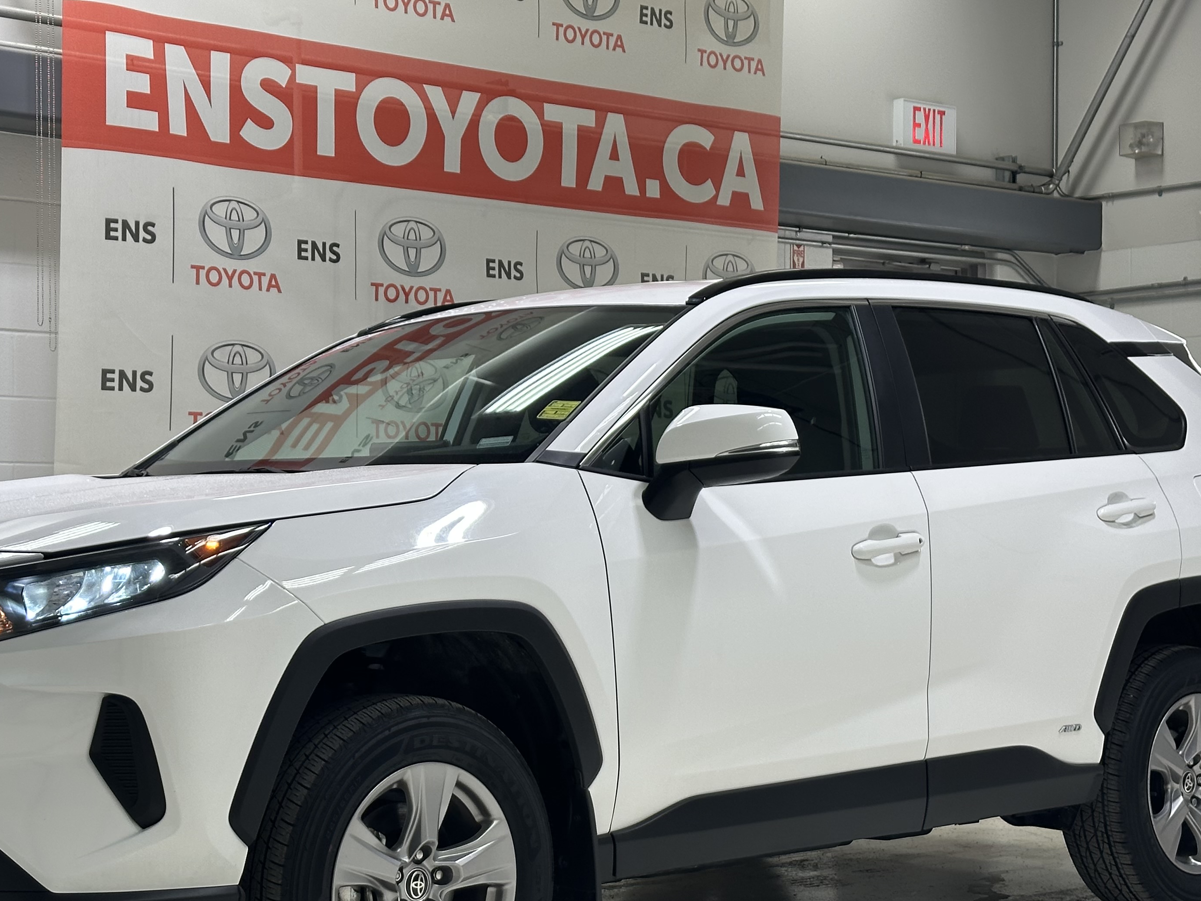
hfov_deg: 27.7
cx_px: 463
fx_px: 2429
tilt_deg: +0.1
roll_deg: -0.1
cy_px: 532
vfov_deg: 21.0
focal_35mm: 70
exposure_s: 1/261
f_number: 1.78
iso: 64
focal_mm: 6.86
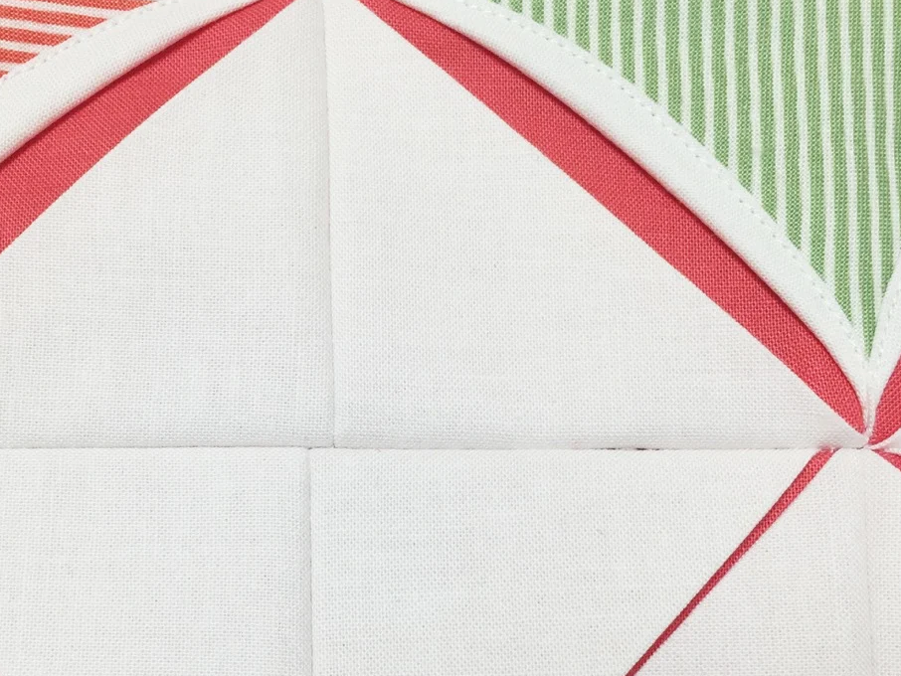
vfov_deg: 30.1
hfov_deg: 39.3
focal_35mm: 48
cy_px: 451
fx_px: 1250
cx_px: 324
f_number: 2.2
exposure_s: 1/50
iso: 40
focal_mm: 4.2
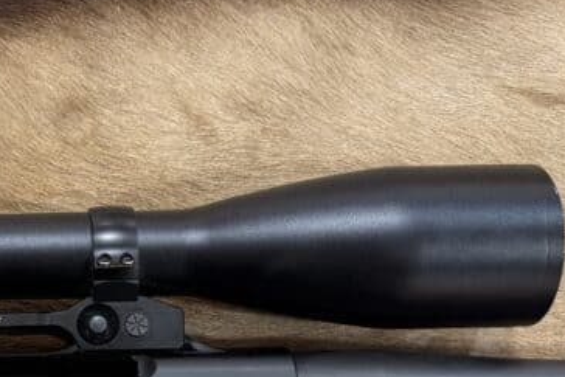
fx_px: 1193
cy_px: 386
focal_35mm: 76
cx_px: -14
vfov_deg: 17.5
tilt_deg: -78.7
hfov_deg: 25.2
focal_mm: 5.96
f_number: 1.6
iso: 200
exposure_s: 1/60
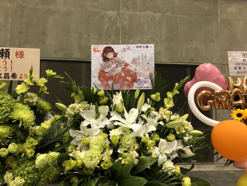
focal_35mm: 28
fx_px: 200
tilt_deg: +8.2
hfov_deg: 63.4
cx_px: 124
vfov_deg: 49.7
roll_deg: -1.7
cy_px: 93
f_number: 1.8
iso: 100
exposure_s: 1/15
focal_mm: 3.99
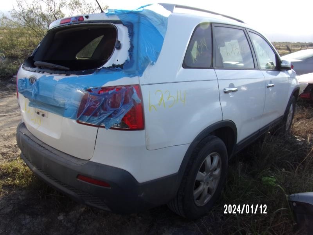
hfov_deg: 71.6
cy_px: 118
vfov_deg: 56.8
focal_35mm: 24
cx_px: 156
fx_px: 217
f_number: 3.3
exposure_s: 1/500
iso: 80
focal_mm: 4.3
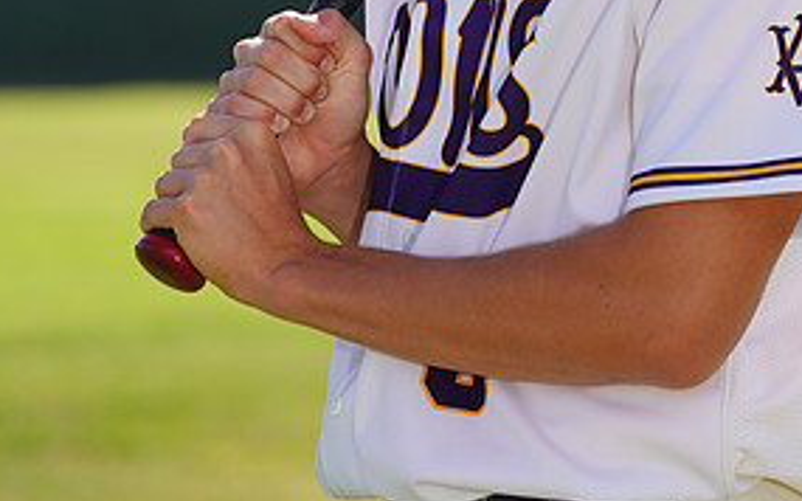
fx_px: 12522
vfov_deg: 2.3
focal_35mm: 573
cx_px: 467
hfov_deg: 3.7
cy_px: -163
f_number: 8
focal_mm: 276
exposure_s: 1/250
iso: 100
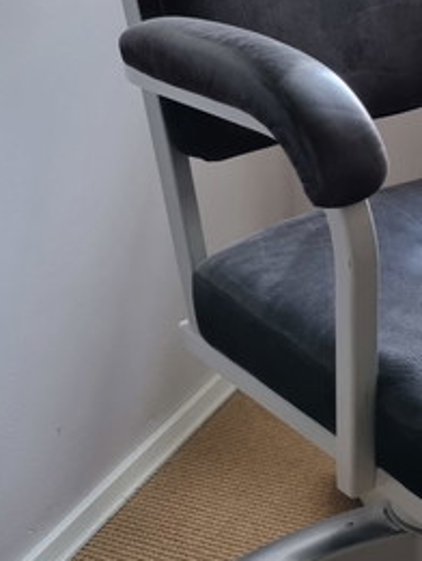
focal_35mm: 68
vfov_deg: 28.5
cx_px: 422
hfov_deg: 20.9
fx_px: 1104
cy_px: 259
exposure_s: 1/100
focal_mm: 5.4
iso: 320
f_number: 1.8
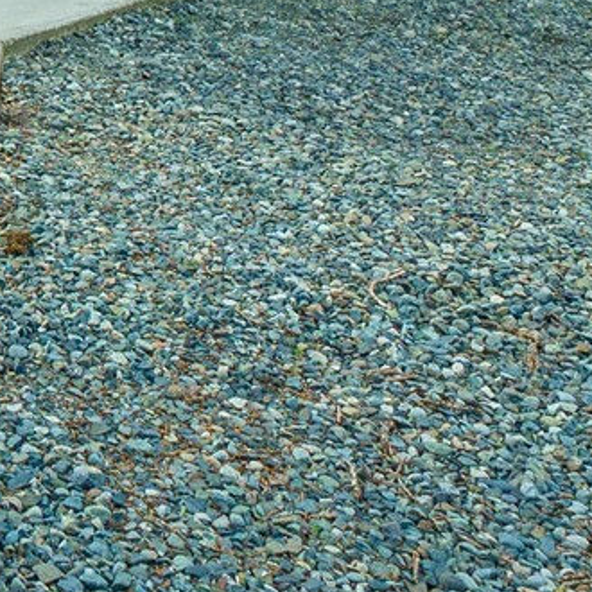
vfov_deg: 18.3
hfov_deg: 17.3
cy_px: -325
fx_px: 1606
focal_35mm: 83
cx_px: -458
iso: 80
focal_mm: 19
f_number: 7.1
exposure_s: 1/80
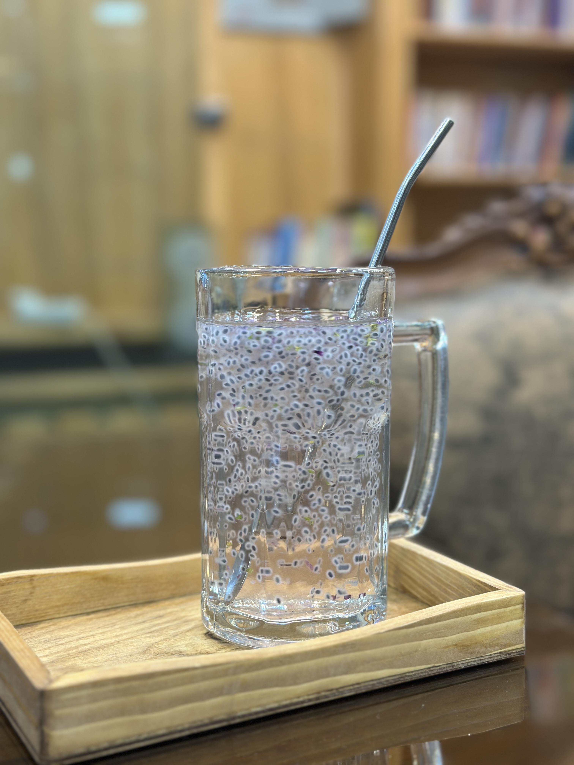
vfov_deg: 39.7
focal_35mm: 48
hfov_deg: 30.3
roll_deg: +0.8
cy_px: 382
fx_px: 1061
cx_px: 287
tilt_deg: -7.5
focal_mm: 6.86
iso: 125
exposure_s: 1/50
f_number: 1.78
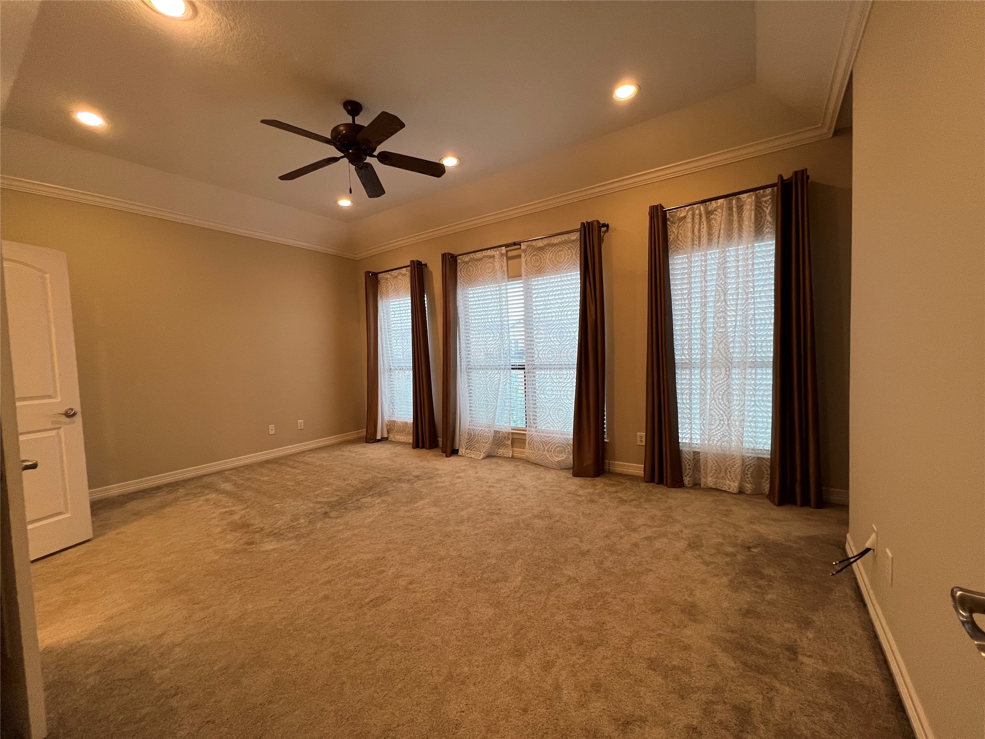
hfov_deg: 106.2
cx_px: 492
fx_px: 370
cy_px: 370
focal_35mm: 13
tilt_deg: -3.4
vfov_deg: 89.9
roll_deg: +1.8
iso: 200
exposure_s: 1/120
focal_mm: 1.57
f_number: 1.8
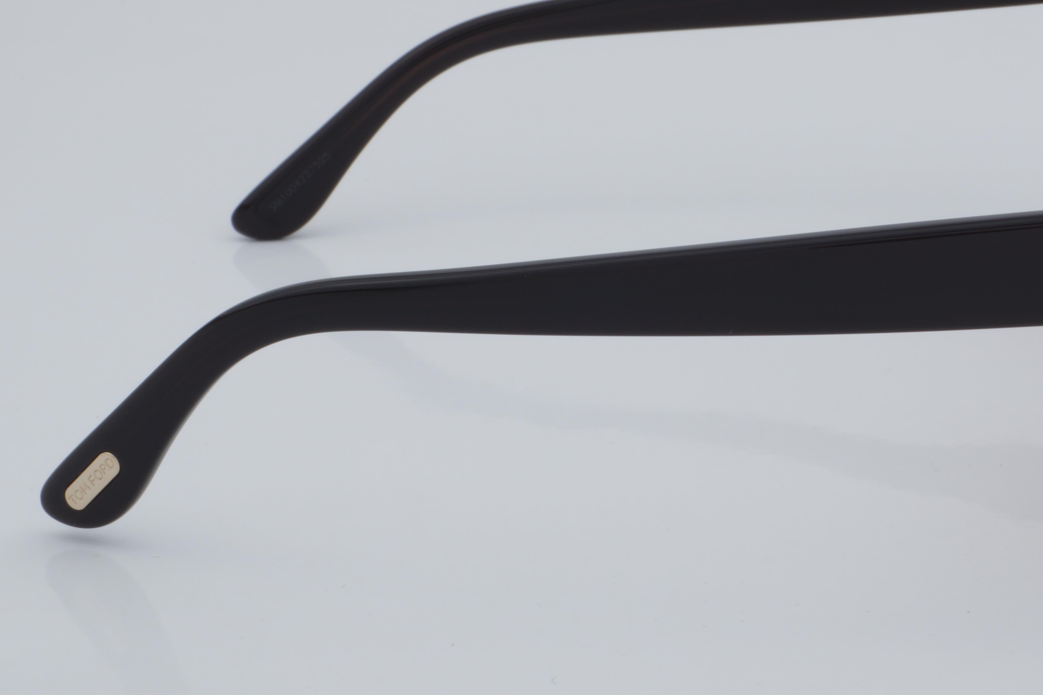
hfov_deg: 19.8
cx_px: 676
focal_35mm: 103
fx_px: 2984
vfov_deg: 13.3
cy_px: 262
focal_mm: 50
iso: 100
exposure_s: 1/4
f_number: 32
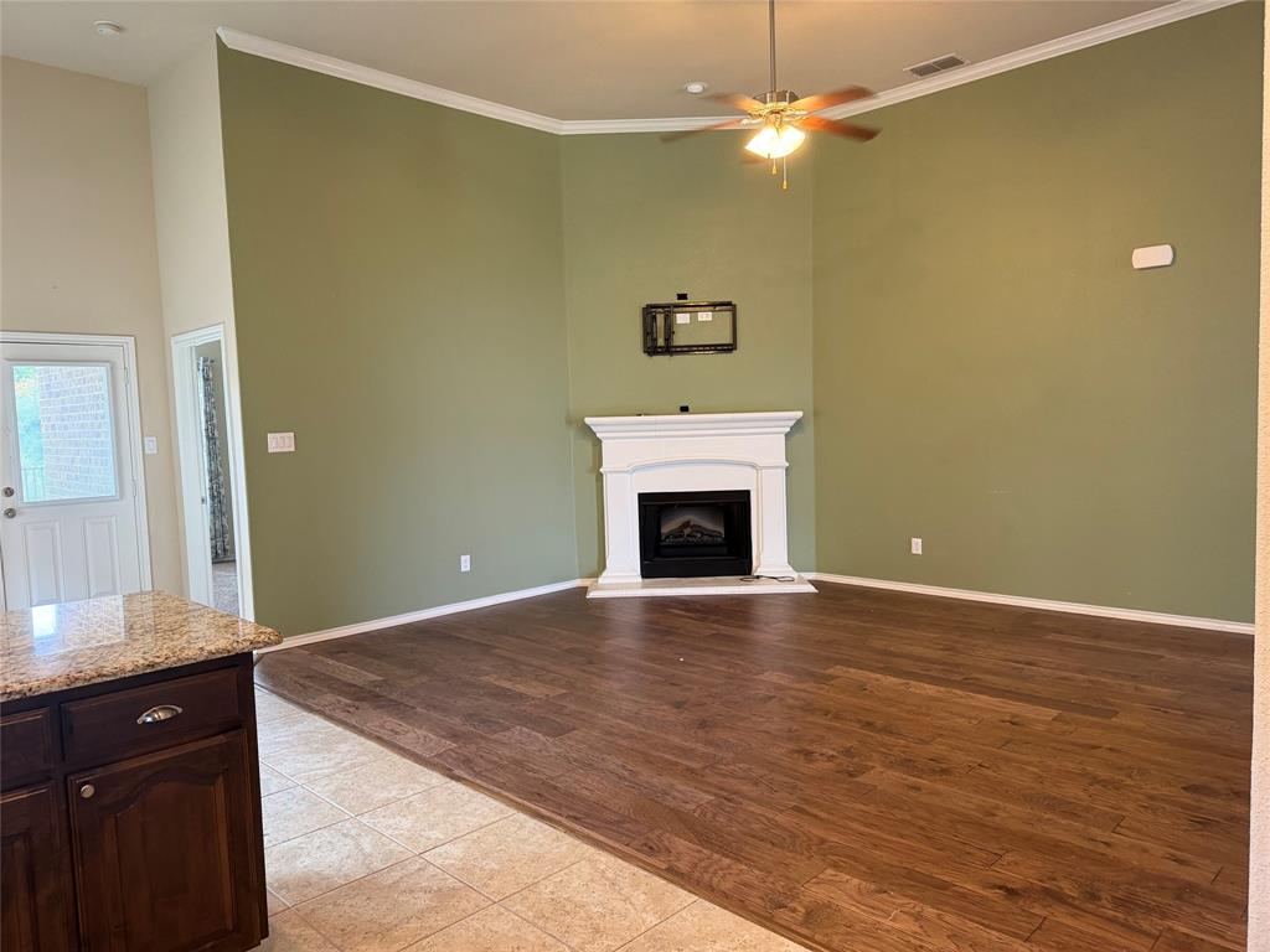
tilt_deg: -3.5
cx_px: 635
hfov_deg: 71.6
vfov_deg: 56.8
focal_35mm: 24
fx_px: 881
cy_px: 476
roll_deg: +2.0
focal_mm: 6.76
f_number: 1.78
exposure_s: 1/60
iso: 200
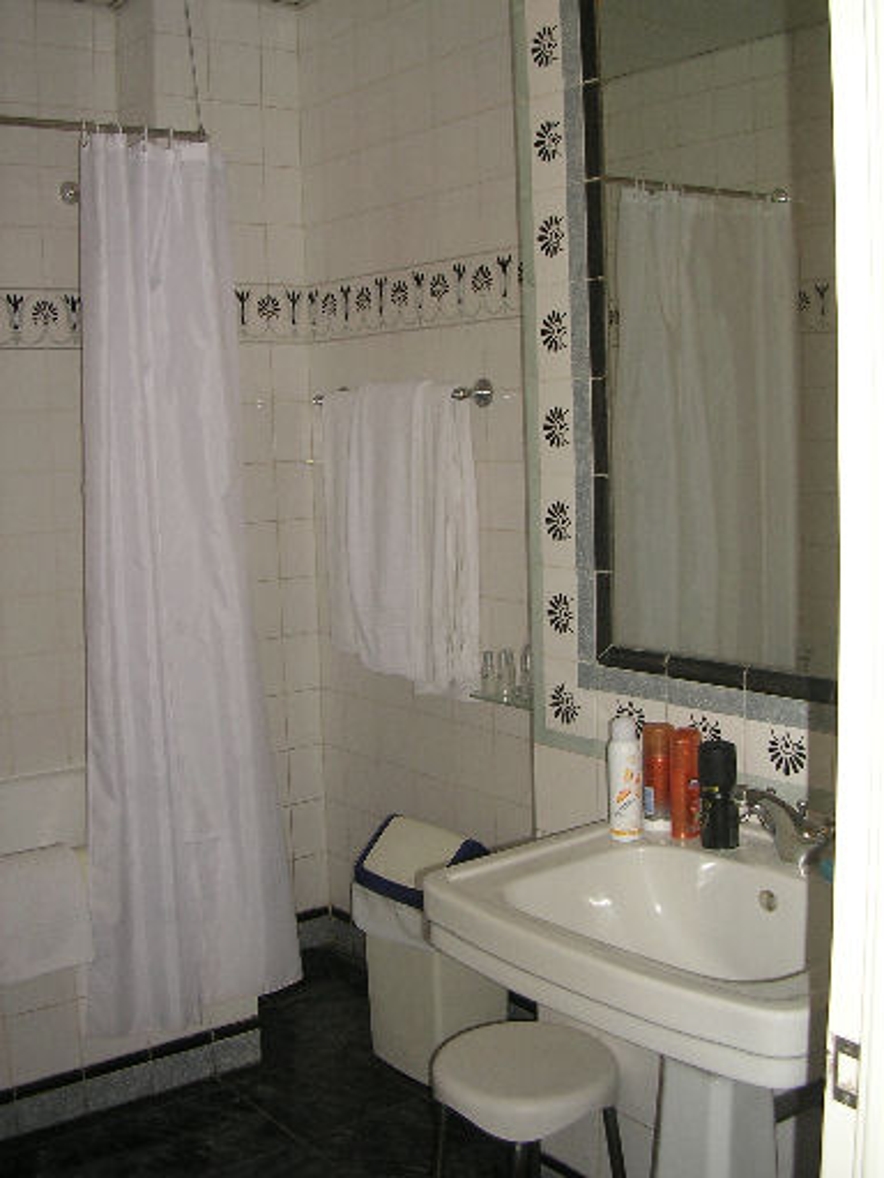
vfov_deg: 49.0
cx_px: 442
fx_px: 1294
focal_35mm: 38
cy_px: 589
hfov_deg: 37.7
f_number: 2.8
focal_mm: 5.8
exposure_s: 1/60.1
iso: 50
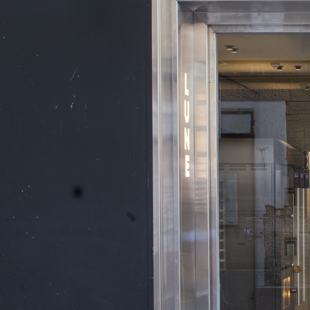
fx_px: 1135
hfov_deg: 14.5
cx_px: 469
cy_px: 207
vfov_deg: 15.5
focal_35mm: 112
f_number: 11
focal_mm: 29
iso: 160
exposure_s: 1/5
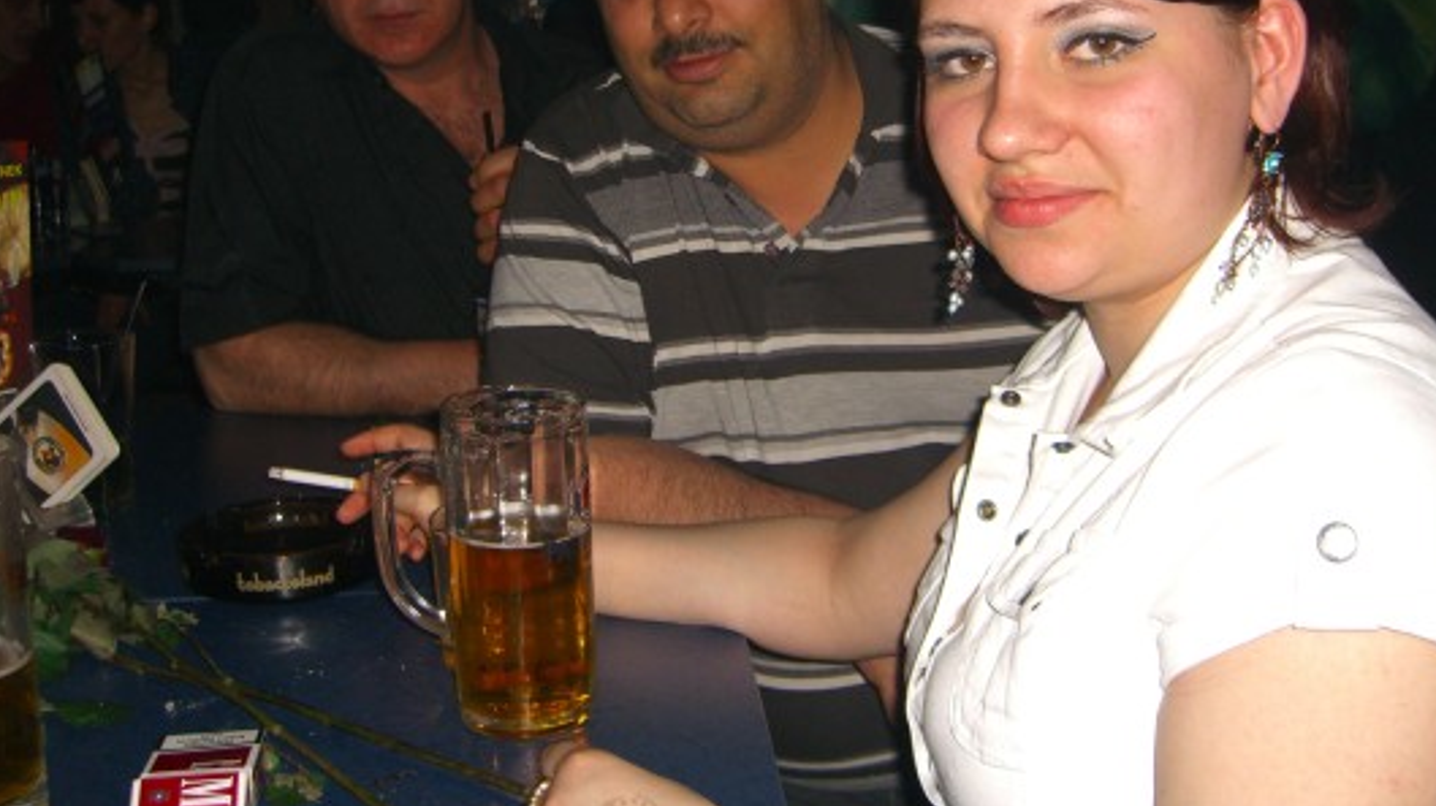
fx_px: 1789
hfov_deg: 43.7
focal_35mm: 47
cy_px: 206
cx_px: 755
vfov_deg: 25.1
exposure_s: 1/60
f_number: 2.8
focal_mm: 7.9
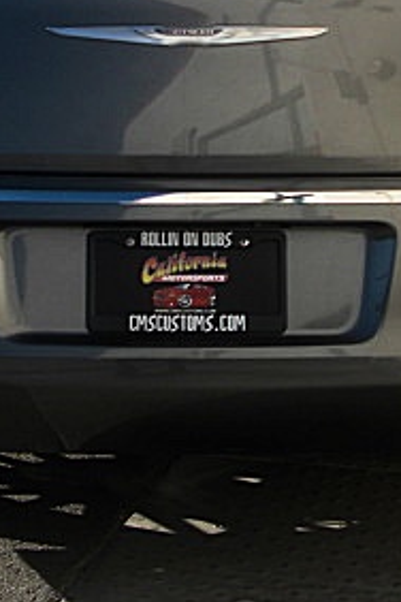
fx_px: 1420
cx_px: 151
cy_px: 141
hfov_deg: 16.1
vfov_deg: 23.6
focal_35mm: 85
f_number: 2.8
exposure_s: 1/640
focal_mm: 6.3
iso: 50
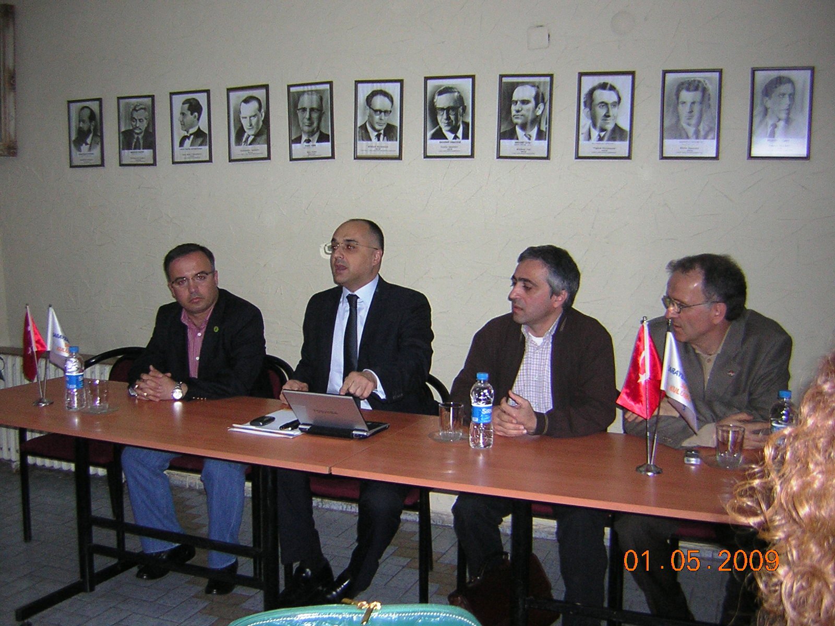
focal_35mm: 36
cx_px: 418
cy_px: 313
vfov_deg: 39.7
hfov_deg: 51.4
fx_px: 868
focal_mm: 4.7
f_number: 2.6
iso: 92
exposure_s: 1/60.1
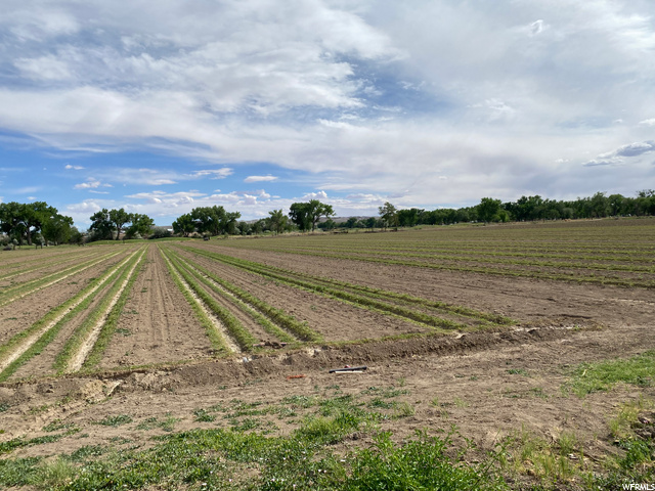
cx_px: 328
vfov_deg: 53.1
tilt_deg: -1.0
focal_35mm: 26
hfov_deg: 67.3
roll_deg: +3.1
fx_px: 492
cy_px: 246
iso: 32
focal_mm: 4.25
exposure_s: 1/5747
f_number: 1.8
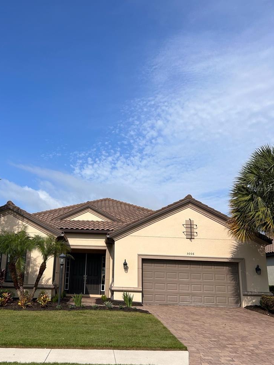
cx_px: 107
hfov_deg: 43.9
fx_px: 338
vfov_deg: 56.8
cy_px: 189
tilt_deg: +16.1
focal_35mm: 32
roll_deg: -1.8
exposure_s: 1/5882
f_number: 1.5
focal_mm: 5.7
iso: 50
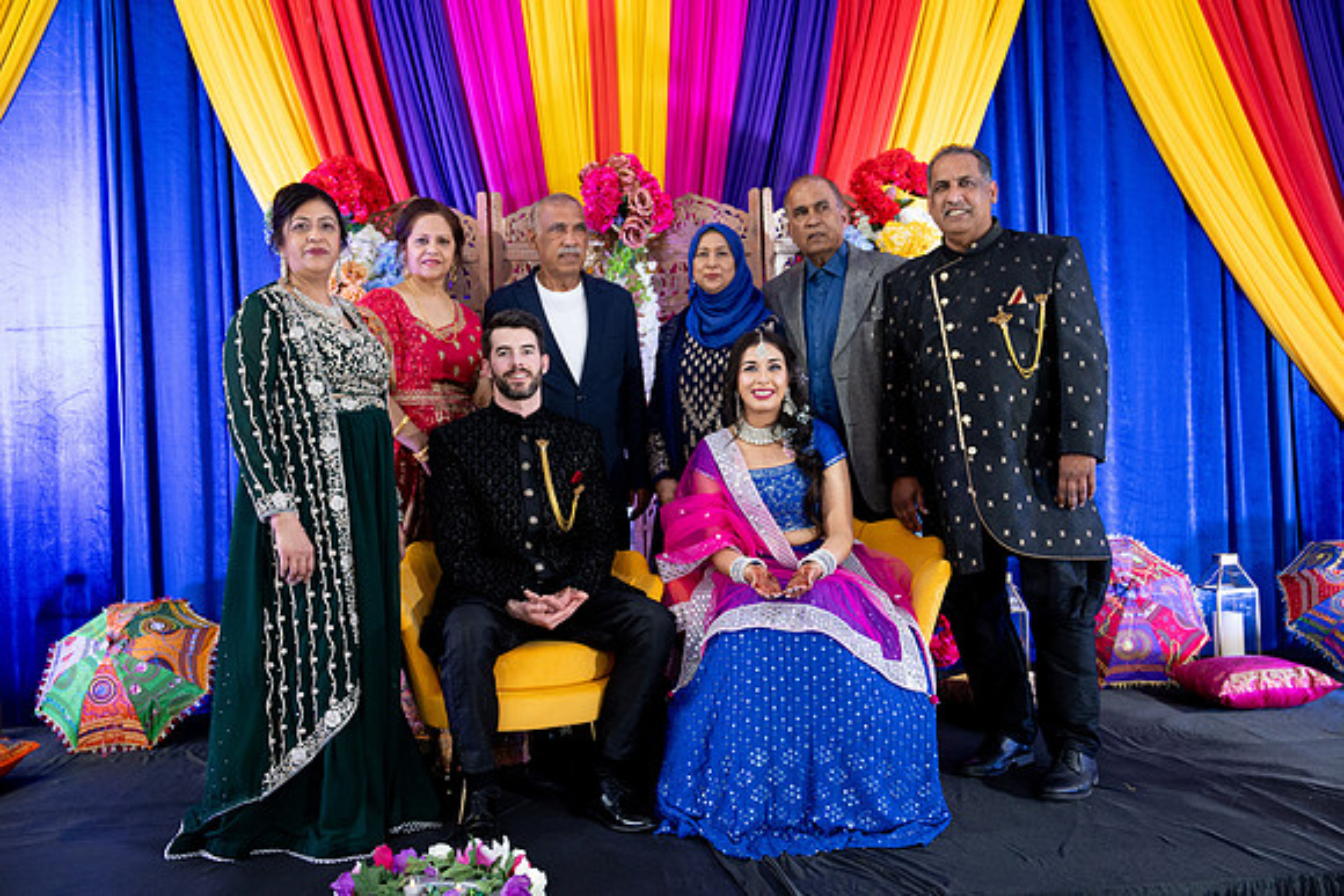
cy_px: 448
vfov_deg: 38.9
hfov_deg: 55.8
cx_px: 672
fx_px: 1270
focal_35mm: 34
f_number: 2.8
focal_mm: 34
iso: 1250
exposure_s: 1/100
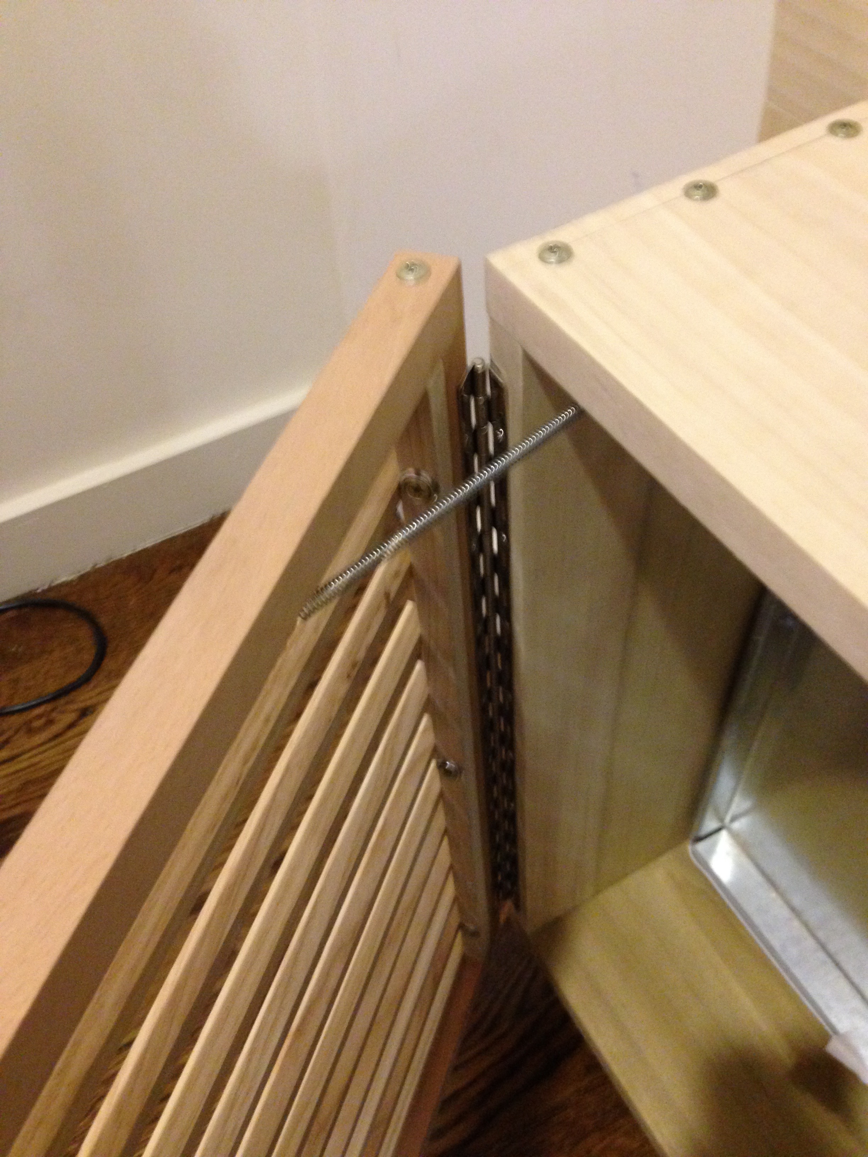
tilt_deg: -48.2
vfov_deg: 55.4
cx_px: 434
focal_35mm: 33
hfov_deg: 42.9
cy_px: 578
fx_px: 1103
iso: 320
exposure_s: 1/20
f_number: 2.4
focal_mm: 4.12
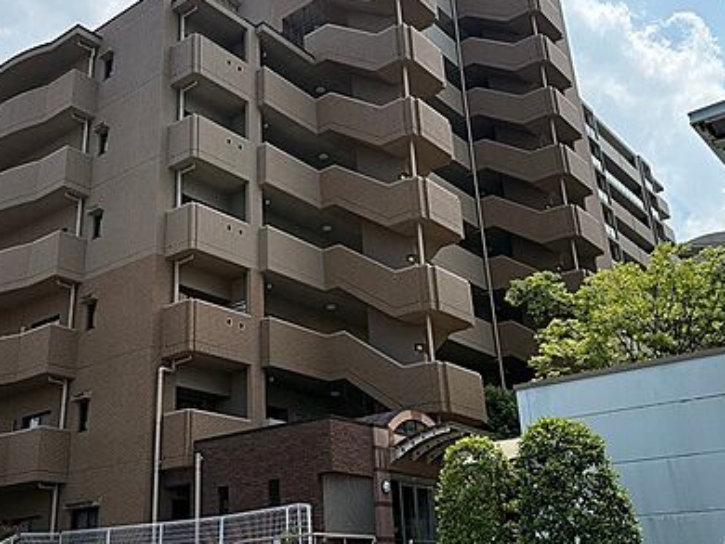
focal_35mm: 40
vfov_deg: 35.9
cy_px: 227
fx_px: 838
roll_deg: +2.5
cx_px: 294
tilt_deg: +23.8
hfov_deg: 46.5
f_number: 1.6
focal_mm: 5.96
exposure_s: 1/6329
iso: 64
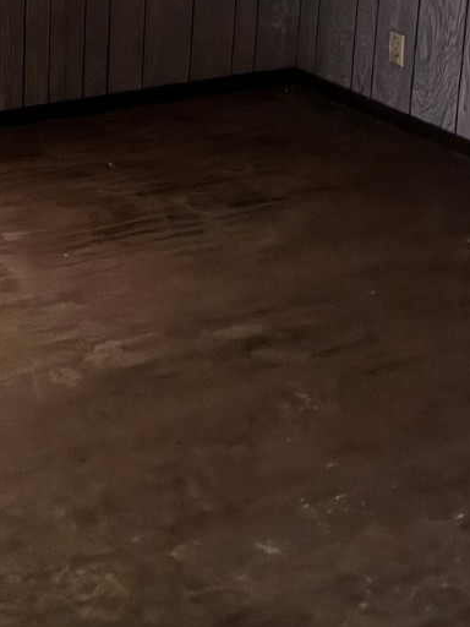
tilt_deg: -12.3
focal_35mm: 72
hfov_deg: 19.8
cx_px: -2
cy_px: -33
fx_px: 1303
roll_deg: -0.5
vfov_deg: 25.4
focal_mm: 6.76
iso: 1000
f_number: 1.78
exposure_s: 1/14
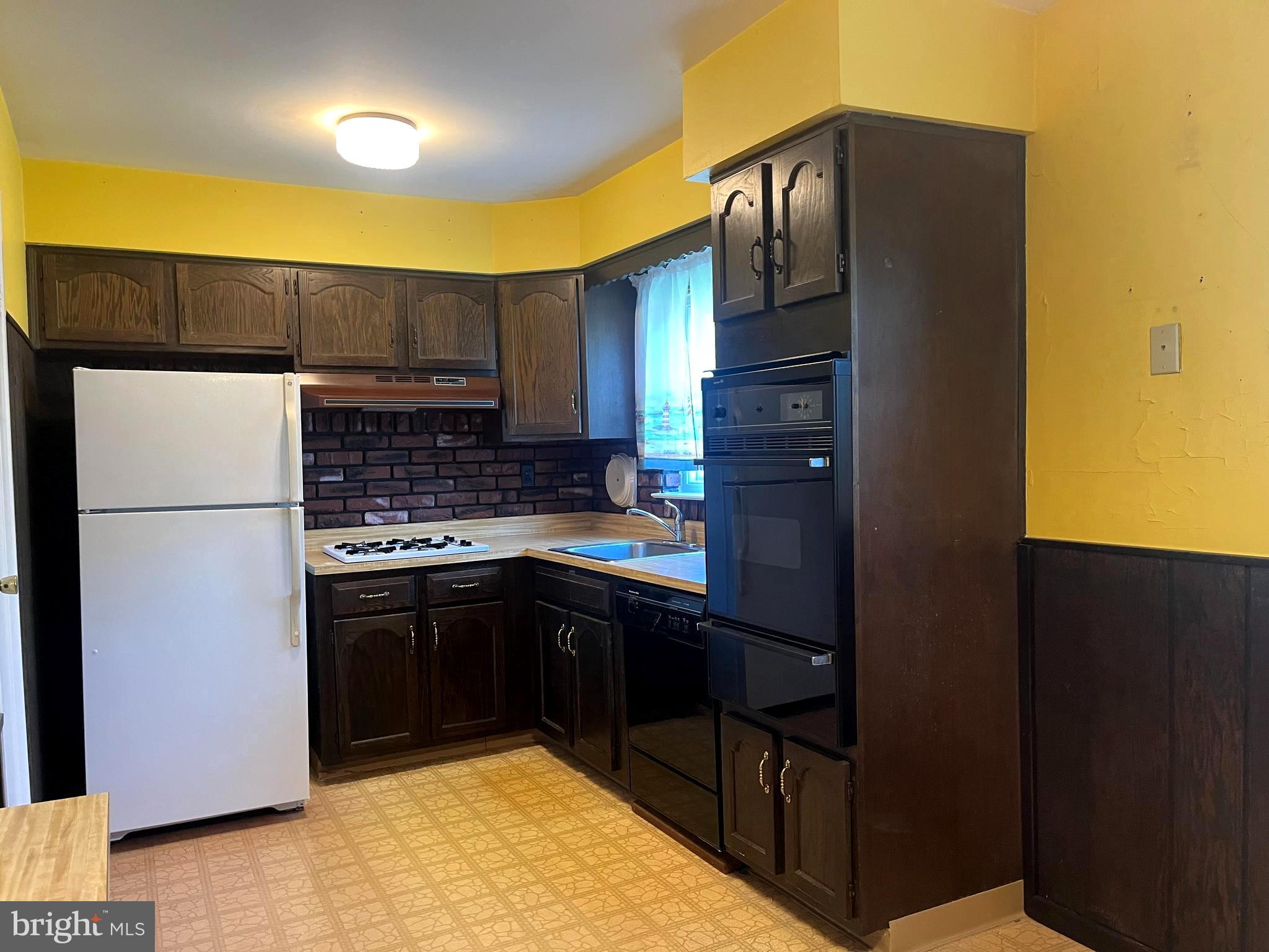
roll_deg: +1.2
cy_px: 476
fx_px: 953
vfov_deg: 53.1
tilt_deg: -1.5
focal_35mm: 26
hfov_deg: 67.3
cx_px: 634
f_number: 1.6
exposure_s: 1/60
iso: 250
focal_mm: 5.1
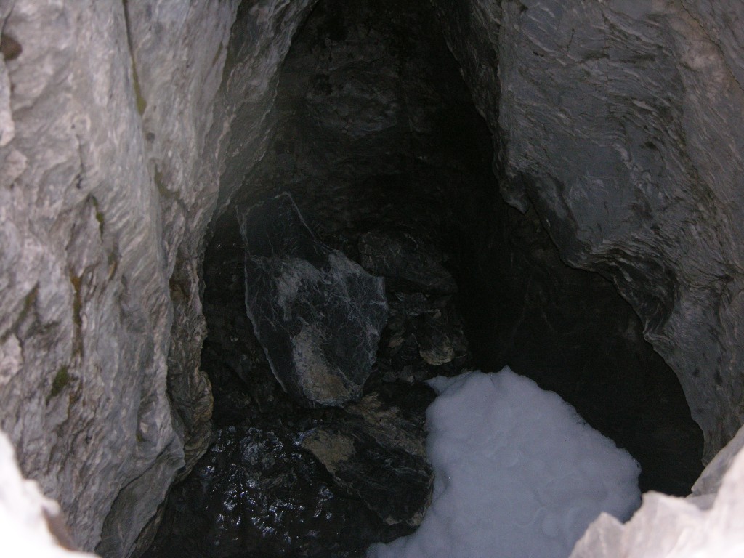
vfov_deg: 18.0
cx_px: 372
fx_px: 1762
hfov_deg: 23.8
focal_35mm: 82
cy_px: 279
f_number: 3.5
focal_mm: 21
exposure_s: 1/120
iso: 200
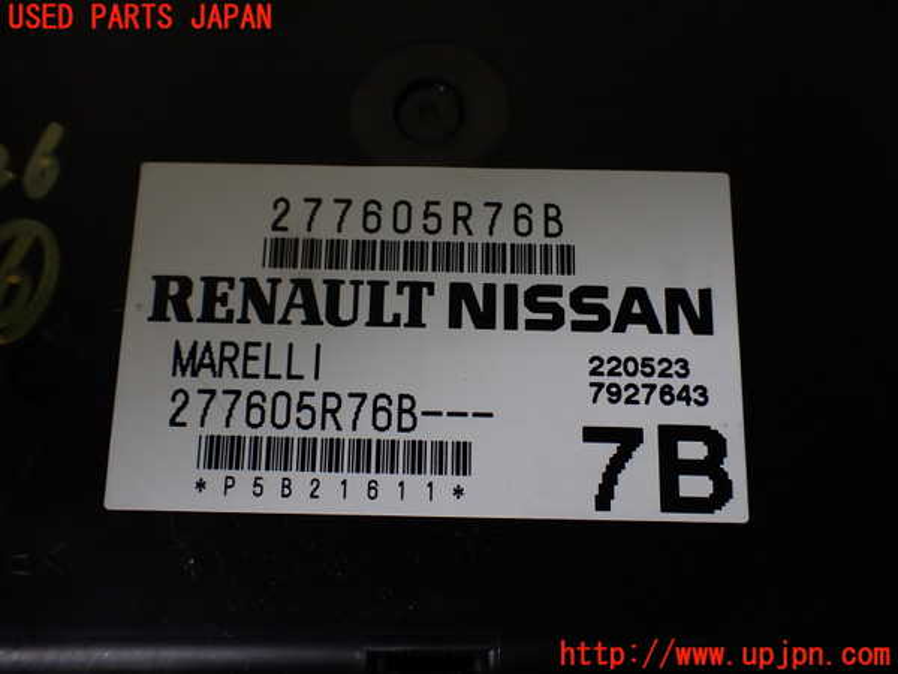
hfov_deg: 60.0
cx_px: 449
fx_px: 778
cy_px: 337
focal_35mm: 30
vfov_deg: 46.8
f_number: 2.3
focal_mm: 5.4
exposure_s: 1/125
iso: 160
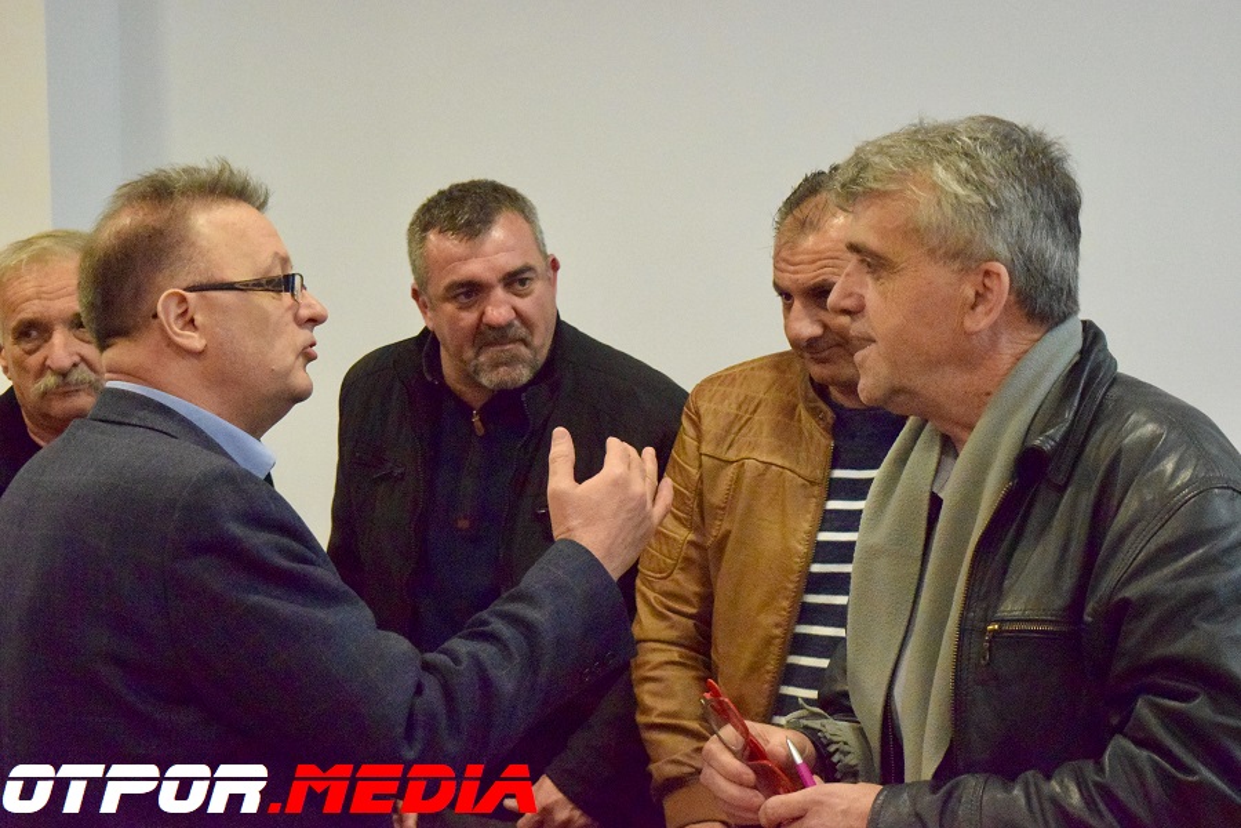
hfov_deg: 28.1
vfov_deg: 18.9
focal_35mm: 72
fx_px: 2482
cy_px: 414
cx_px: 620
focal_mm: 48
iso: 12800
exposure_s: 1/400
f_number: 5.3
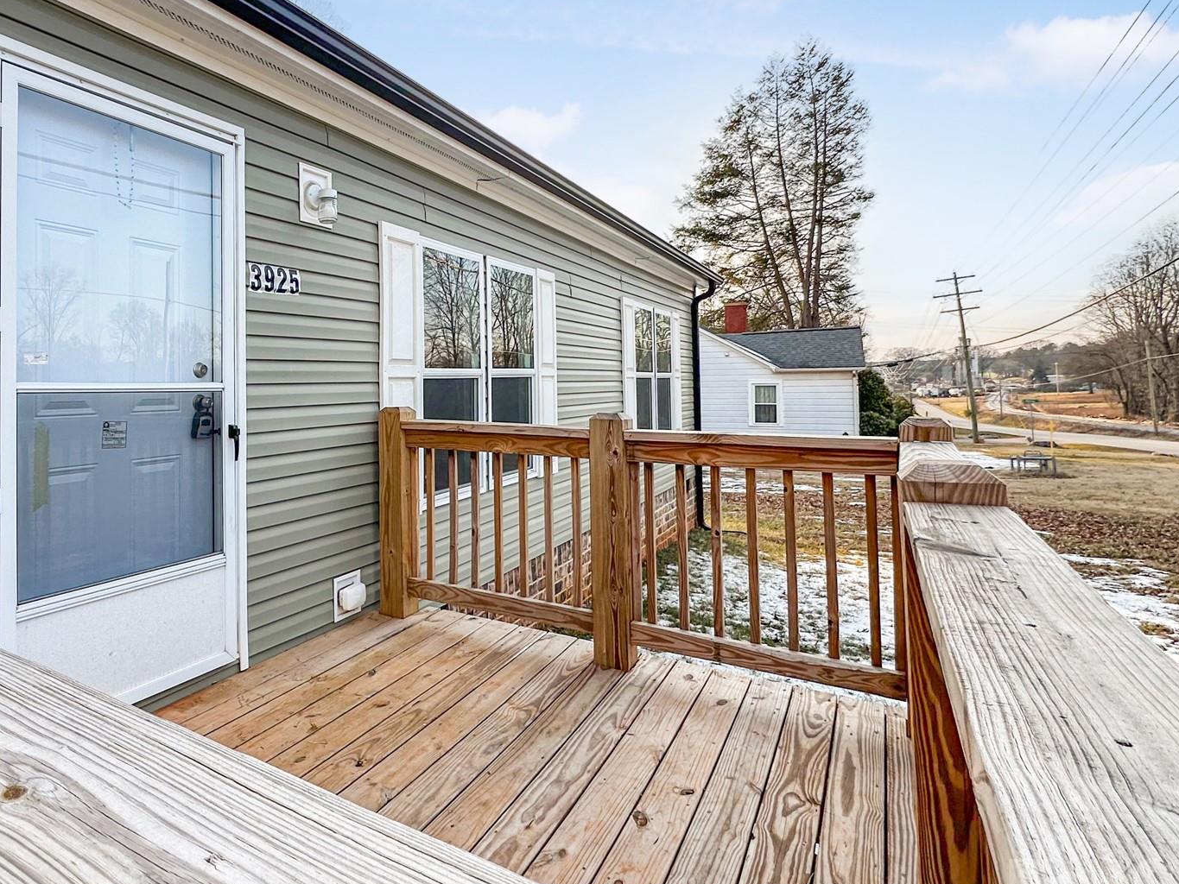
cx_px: 400
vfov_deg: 63.0
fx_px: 715
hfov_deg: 76.7
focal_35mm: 21
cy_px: 365
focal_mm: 2.22
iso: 40
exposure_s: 1/470
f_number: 2.2
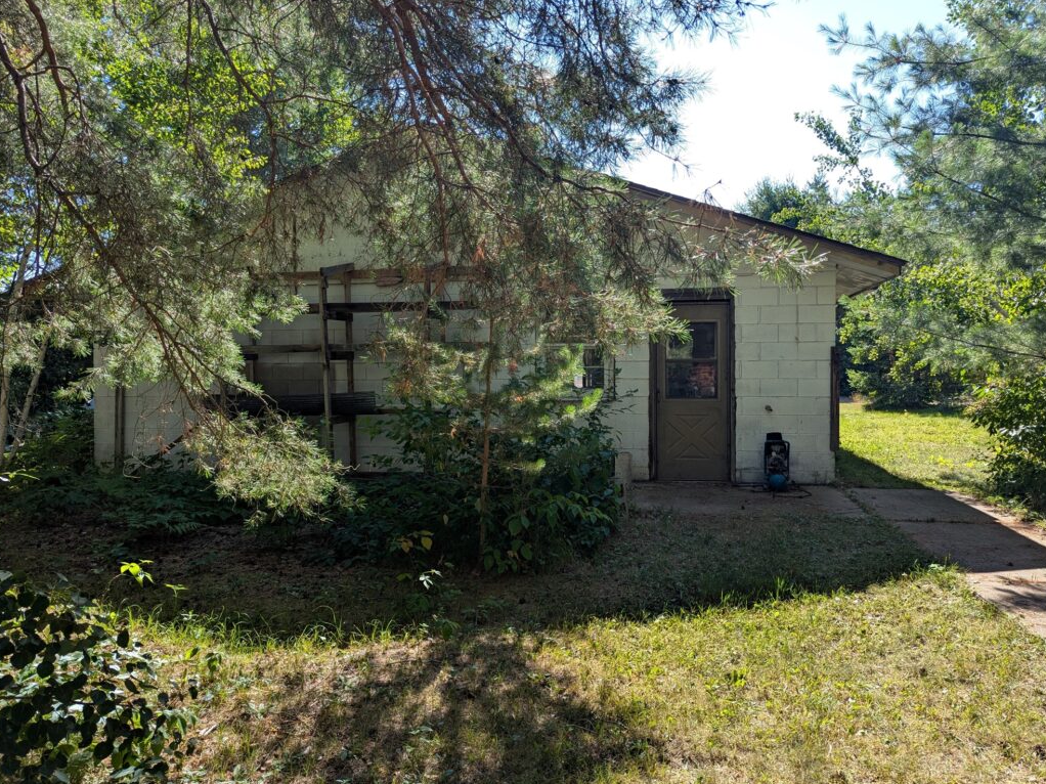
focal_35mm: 25
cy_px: 393
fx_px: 755
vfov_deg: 54.9
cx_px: 537
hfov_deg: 69.4
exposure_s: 1/524
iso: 40
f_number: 1.85
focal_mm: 6.81
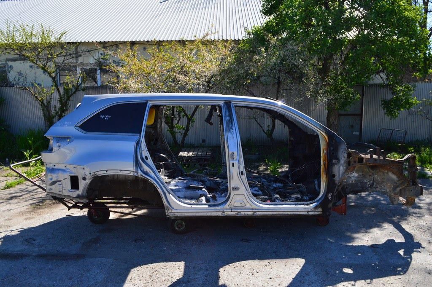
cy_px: 144
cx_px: 216
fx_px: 324
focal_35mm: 27
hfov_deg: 67.4
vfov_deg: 47.9
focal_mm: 18
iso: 400
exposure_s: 1/320
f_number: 10
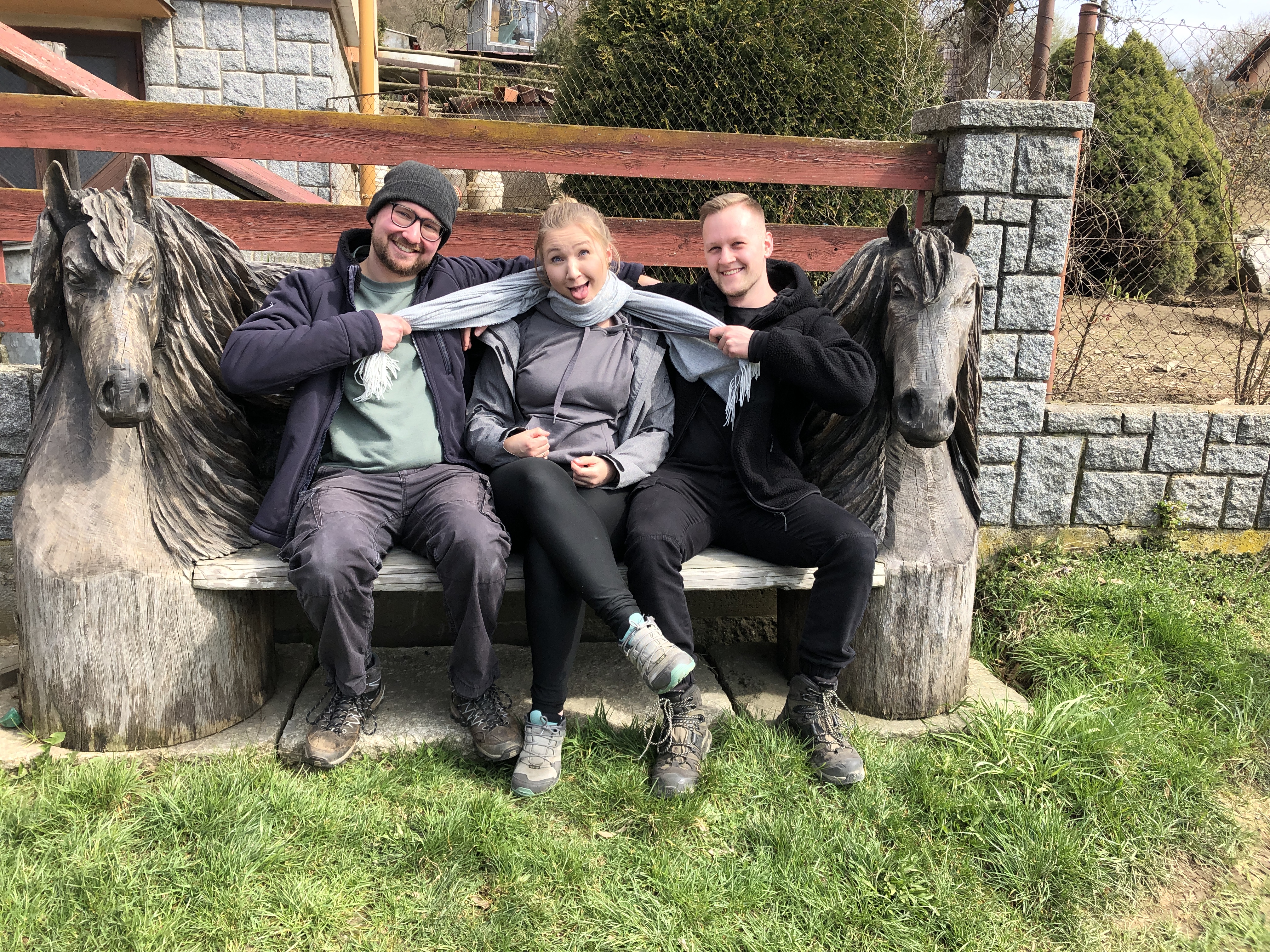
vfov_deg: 49.7
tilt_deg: -11.4
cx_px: 635
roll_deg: -1.0
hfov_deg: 63.4
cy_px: 476
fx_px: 1027
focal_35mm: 28
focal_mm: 3.99
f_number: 1.8
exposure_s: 1/1043
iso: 20
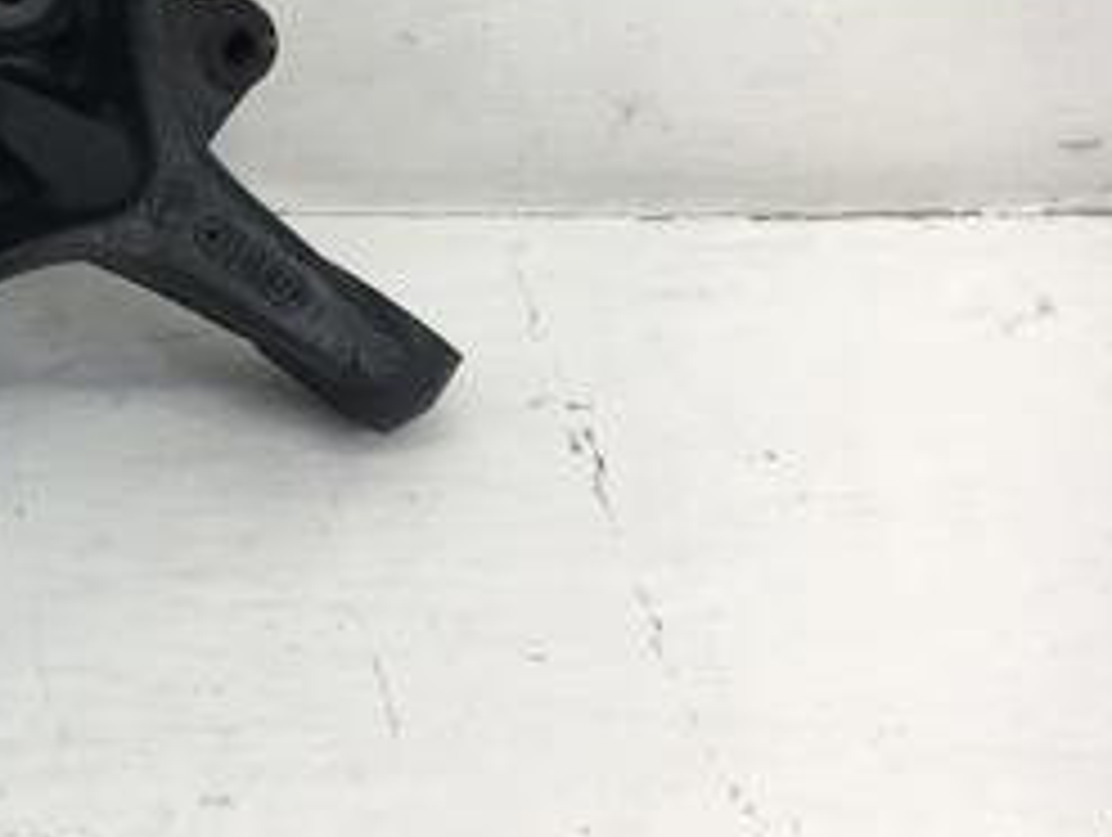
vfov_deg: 19.5
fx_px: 2413
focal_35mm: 75
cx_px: -275
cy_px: 162
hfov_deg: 23.4
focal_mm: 4.15
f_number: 2.2
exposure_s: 1/50
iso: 25
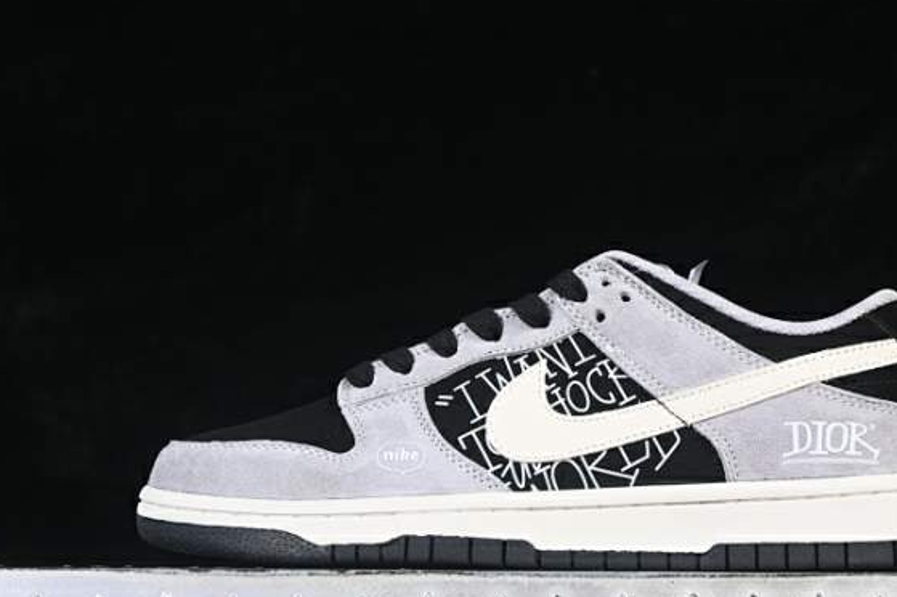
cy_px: 327
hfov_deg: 20.8
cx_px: 541
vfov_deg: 13.9
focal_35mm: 98
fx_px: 2440
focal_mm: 50
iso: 160
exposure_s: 1/60
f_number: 6.3
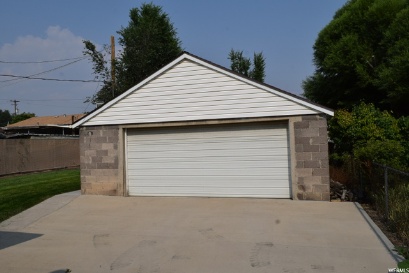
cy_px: 136
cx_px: 204
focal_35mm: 27
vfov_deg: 48.0
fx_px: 307
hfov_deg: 67.3
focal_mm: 18
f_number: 13
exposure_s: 1/640
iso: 200
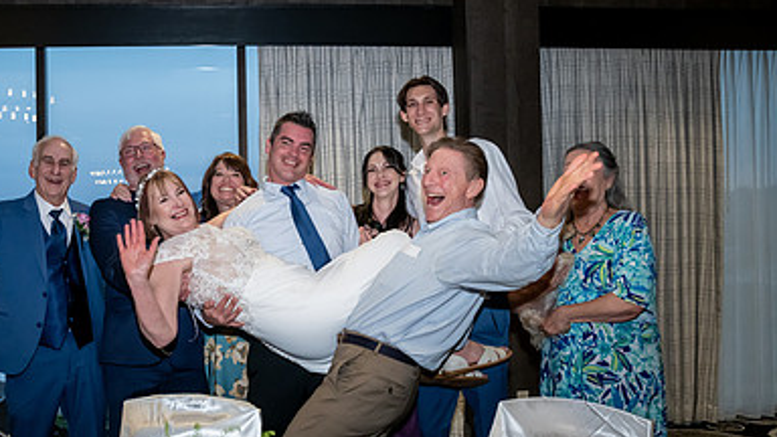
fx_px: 783
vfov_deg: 31.2
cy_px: 240
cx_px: 265
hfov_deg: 51.9
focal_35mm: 38
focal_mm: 24
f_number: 4
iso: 2500
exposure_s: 1/320
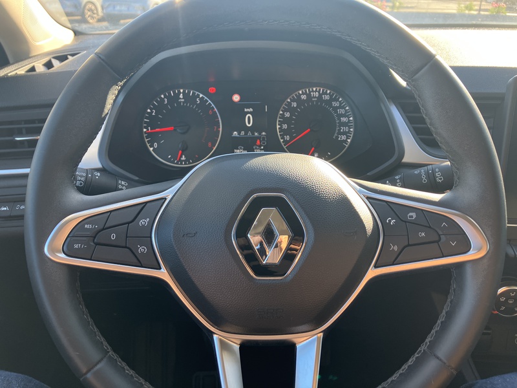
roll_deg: +0.6
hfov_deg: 63.4
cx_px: 258
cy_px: 194
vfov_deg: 49.7
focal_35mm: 28
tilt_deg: -26.3
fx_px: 418
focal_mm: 3.99
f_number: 1.8
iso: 50
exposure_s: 1/109
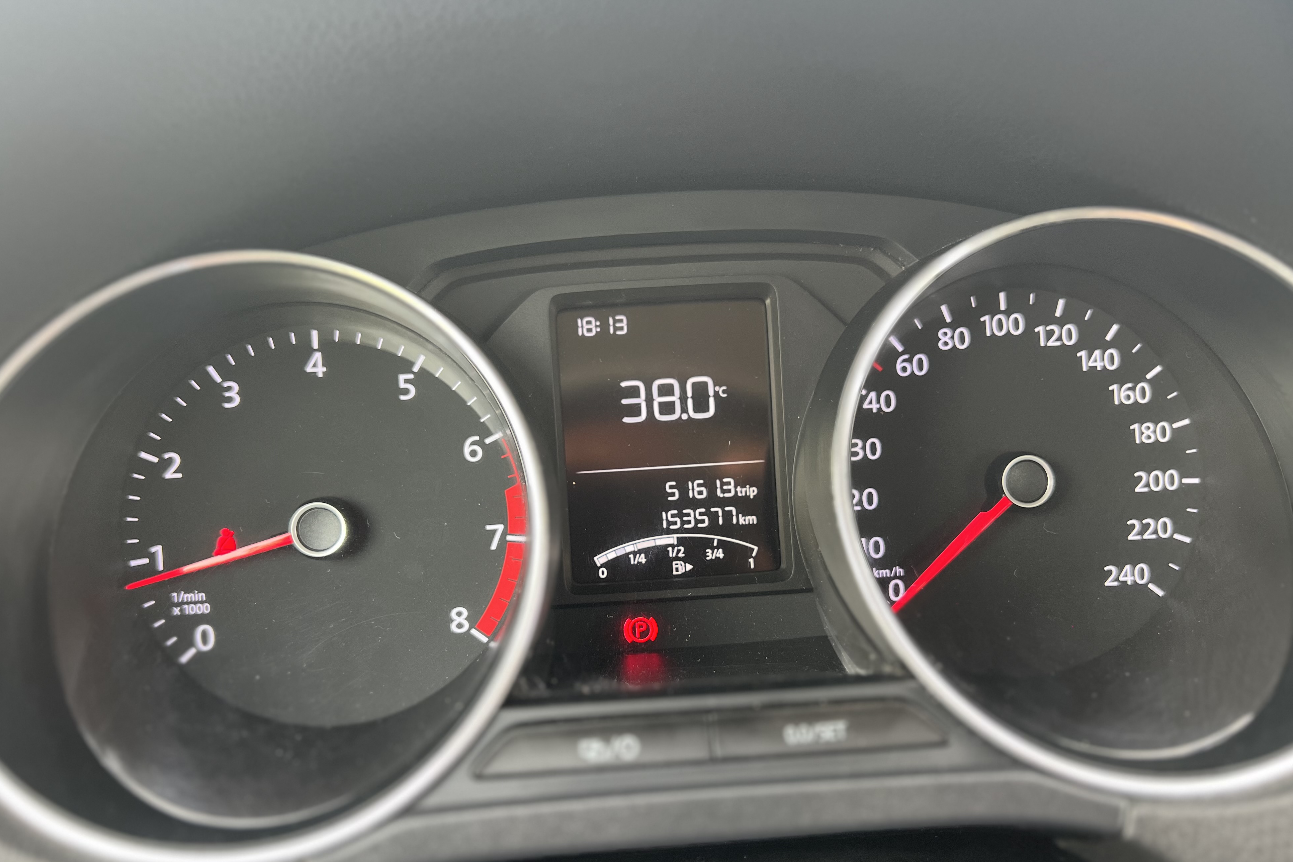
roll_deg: +1.4
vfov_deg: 46.3
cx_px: 631
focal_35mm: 28
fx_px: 1006
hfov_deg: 65.5
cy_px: 494
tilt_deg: -17.6
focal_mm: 5.7
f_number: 1.5
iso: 125
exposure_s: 1/77
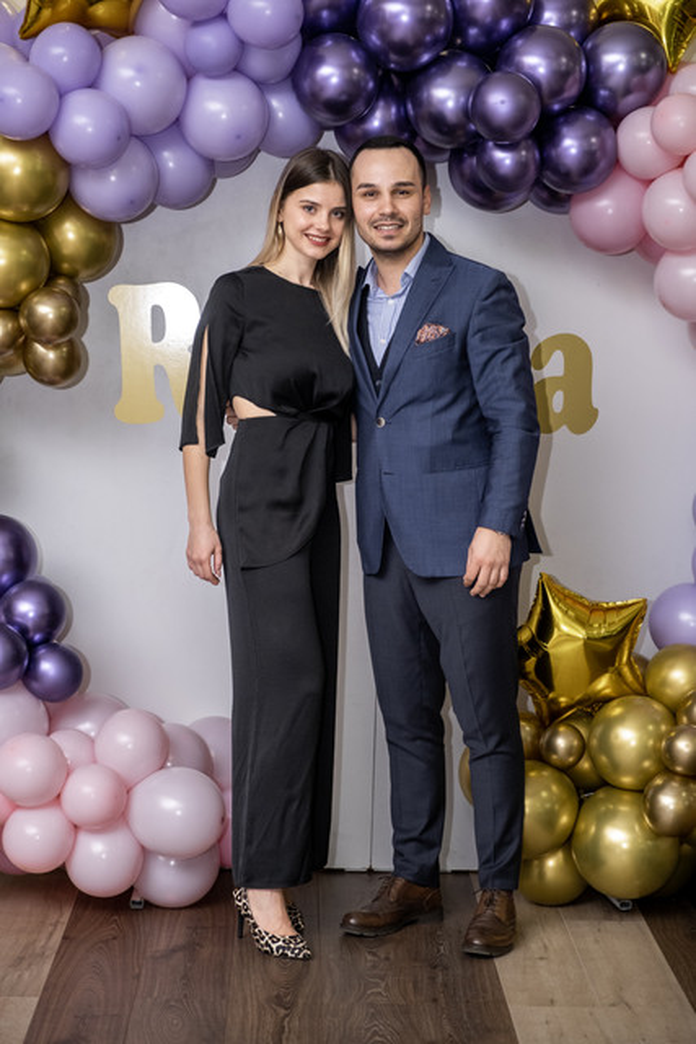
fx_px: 2406
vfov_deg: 24.5
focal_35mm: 83
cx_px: 348
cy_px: 522
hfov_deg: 16.5
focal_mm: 55
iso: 1250
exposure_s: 1/160
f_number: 2.8
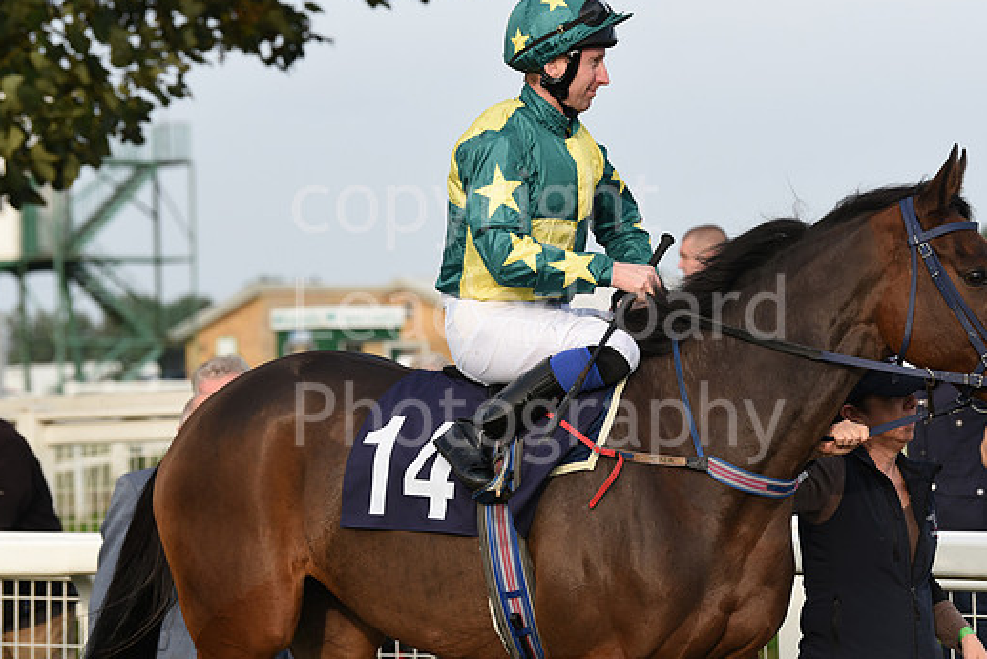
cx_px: 542
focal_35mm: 157
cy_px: 326
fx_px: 4305
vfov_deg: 8.7
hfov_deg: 13.1
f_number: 5.6
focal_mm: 140
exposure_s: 1/1600
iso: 640
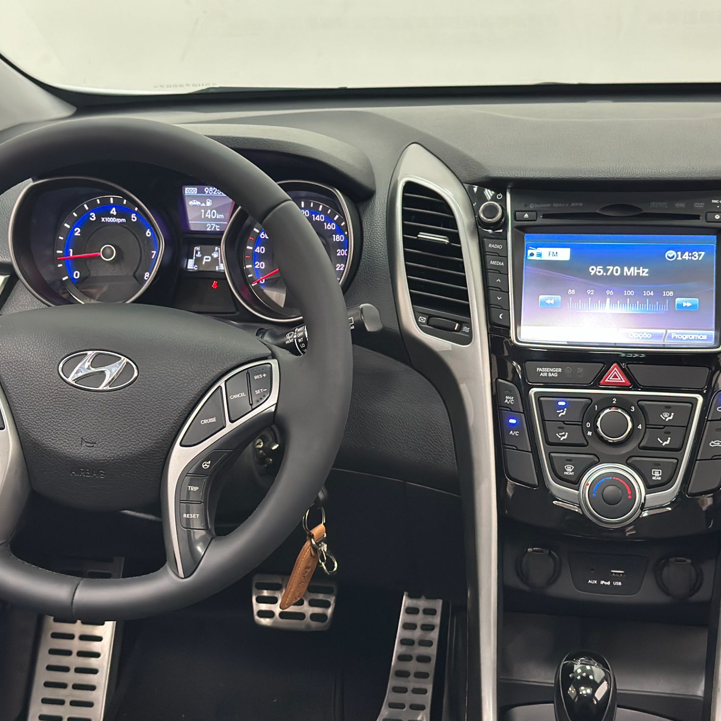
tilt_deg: -18.4
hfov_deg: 30.0
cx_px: 317
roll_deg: +1.4
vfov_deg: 30.0
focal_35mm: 57
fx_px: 1343
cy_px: 359
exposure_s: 1/40
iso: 400
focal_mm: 6.86
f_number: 1.78
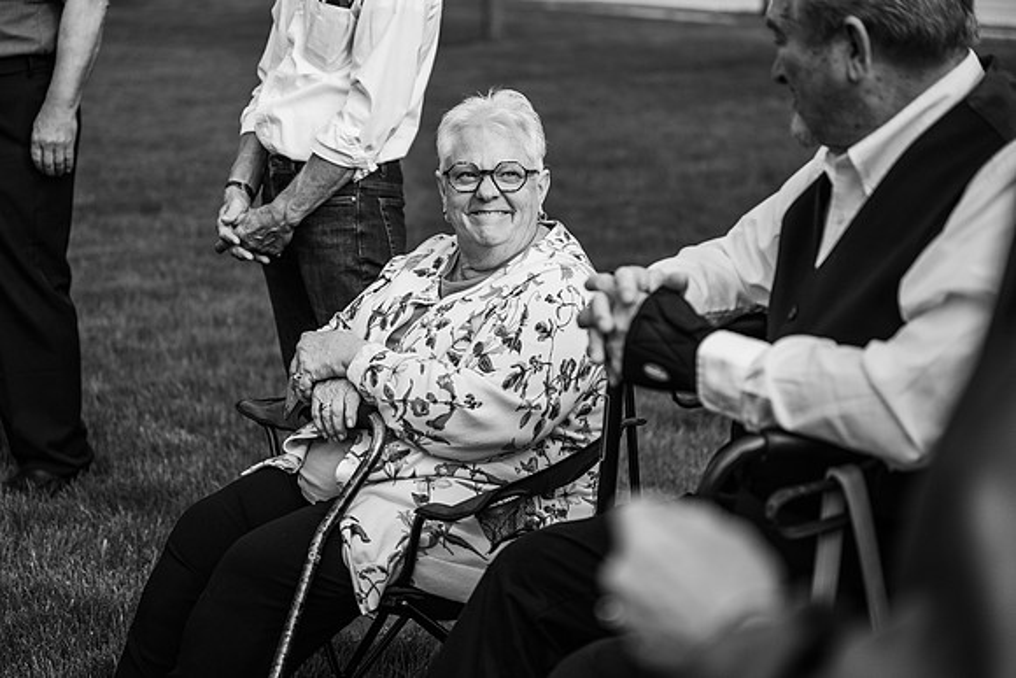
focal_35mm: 70
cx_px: 508
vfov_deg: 19.5
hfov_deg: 28.8
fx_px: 1976
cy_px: 339
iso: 200
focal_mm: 70
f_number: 2.8
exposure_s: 1/3200
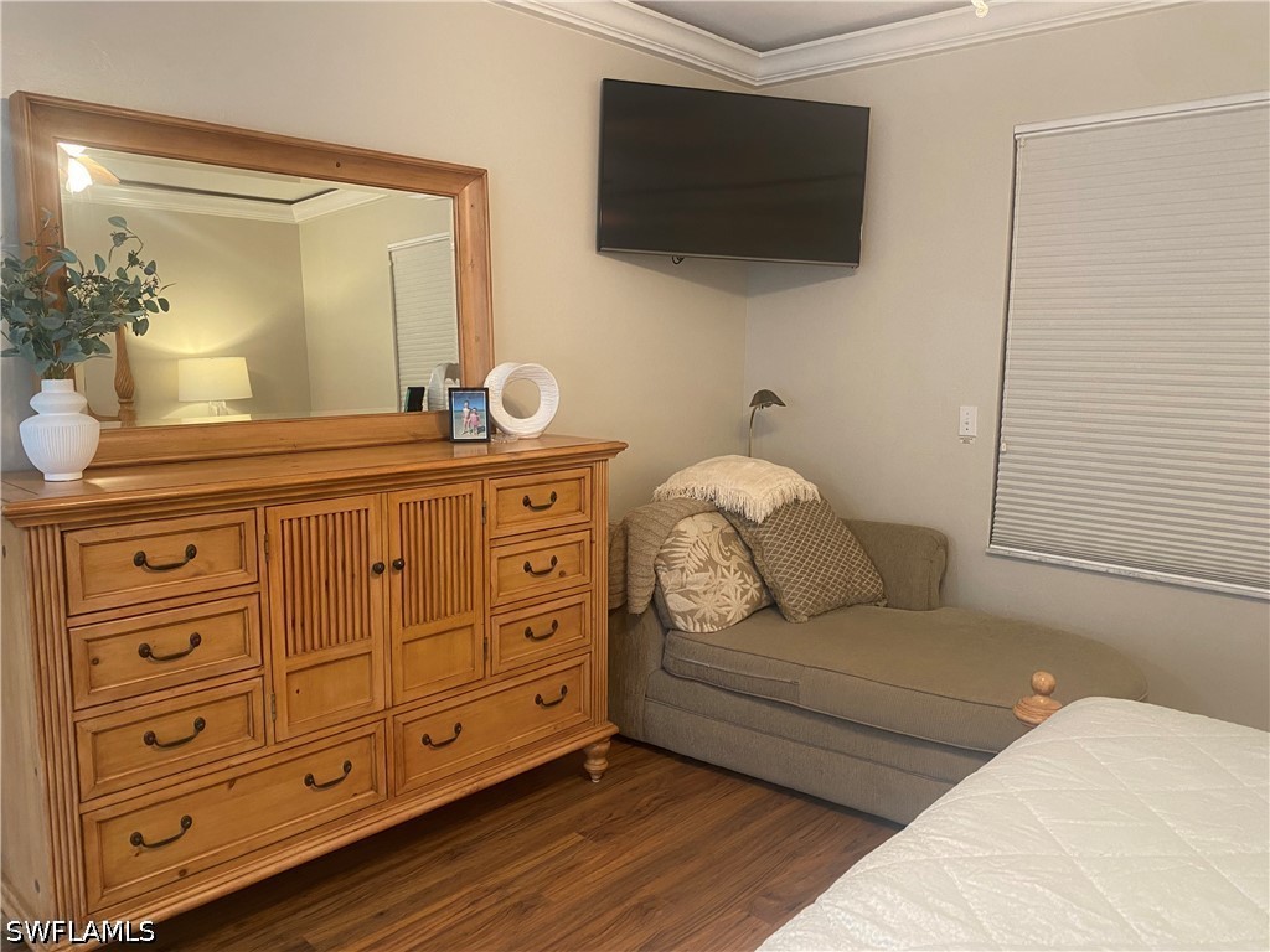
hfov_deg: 67.3
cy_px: 476
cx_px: 635
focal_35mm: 26
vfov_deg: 53.1
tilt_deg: -6.0
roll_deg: -1.4
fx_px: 954
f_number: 1.8
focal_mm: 4.25
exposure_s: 1/60
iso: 250
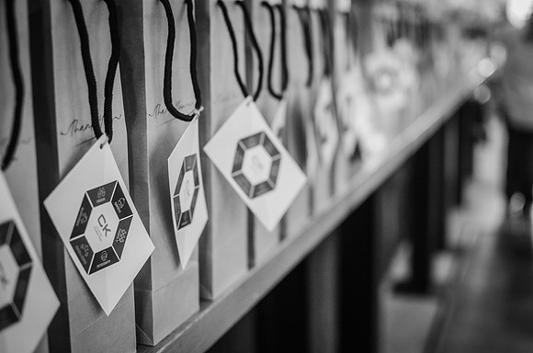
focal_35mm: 52
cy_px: 176
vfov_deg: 25.6
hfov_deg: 37.9
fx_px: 776
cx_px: 266
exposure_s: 1/25
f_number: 2.5
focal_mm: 35
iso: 1600
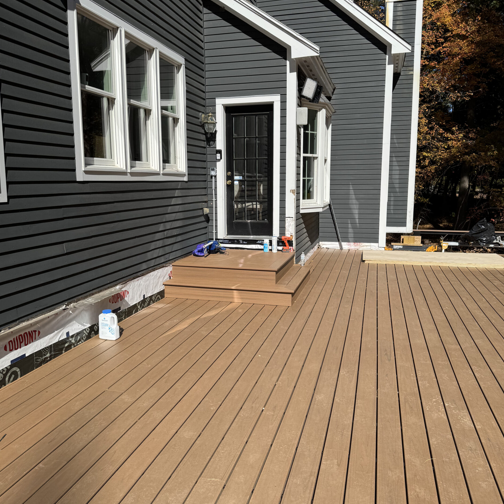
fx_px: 478
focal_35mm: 29
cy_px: 246
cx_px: 249
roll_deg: -0.6
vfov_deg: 55.6
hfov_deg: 55.6
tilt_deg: -6.8
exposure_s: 1/5348
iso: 80
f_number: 1.78
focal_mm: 6.76
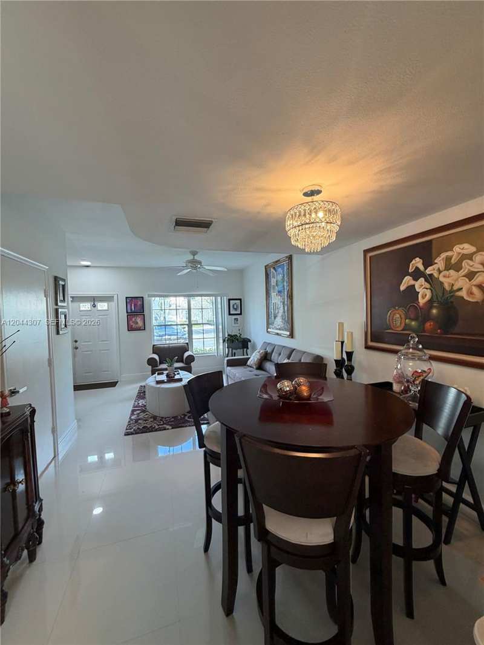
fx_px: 261
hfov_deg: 85.7
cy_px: 322
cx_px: 242
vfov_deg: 102.1
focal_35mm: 14
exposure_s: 1/60
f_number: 2.2
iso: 200
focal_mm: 2.22
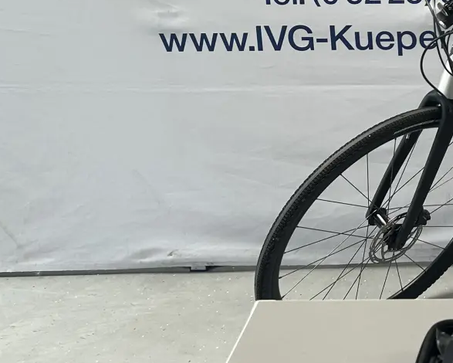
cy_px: -15
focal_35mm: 83
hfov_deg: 21.2
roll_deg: +1.1
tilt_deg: -15.3
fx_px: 1113
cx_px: 562
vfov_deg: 18.0
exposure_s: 1/121
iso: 40
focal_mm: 5.7
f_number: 1.5
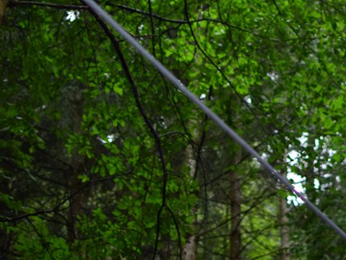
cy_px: 50
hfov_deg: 14.9
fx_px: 1272
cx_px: 435
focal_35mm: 127
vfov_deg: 11.6
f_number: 1.8
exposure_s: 1/200
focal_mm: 35
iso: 160
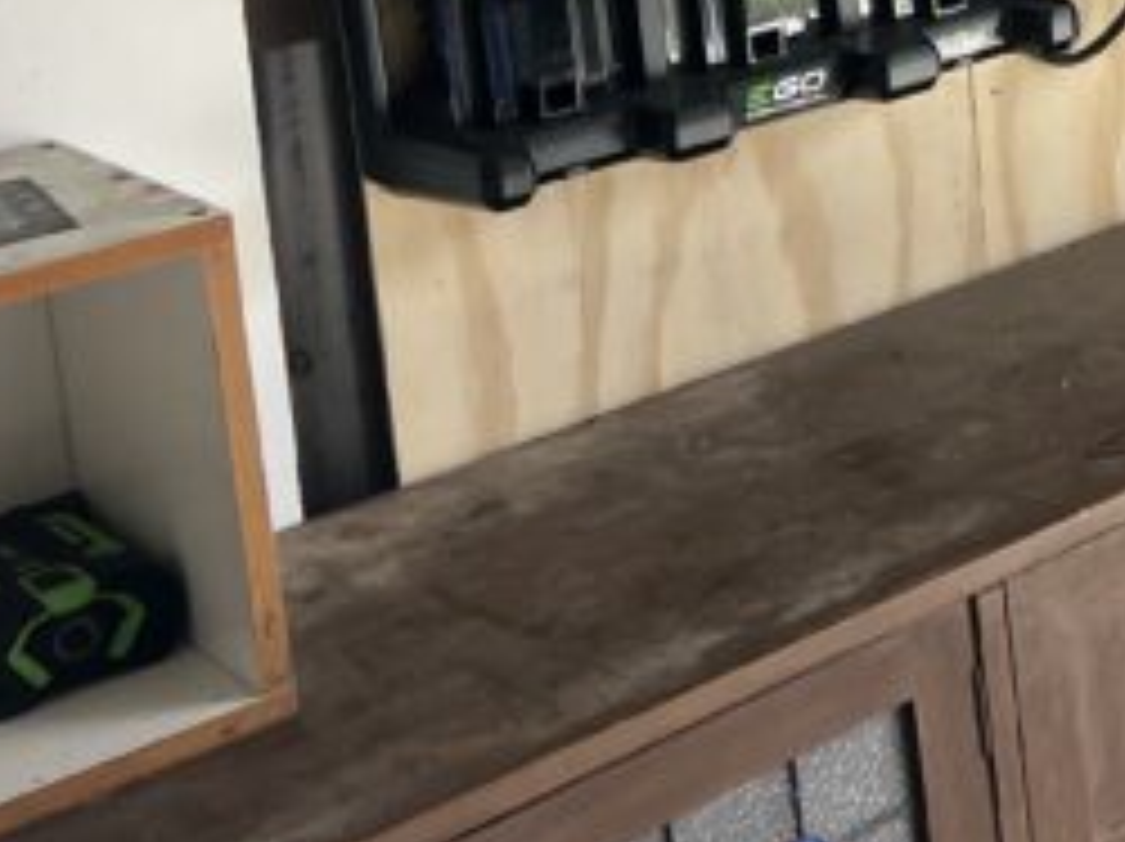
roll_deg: +4.4
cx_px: 1602
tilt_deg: -4.9
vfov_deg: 17.0
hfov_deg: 21.3
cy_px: -333
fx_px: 2597
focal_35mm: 80
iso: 125
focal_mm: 5.7
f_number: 1.5
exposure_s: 1/107
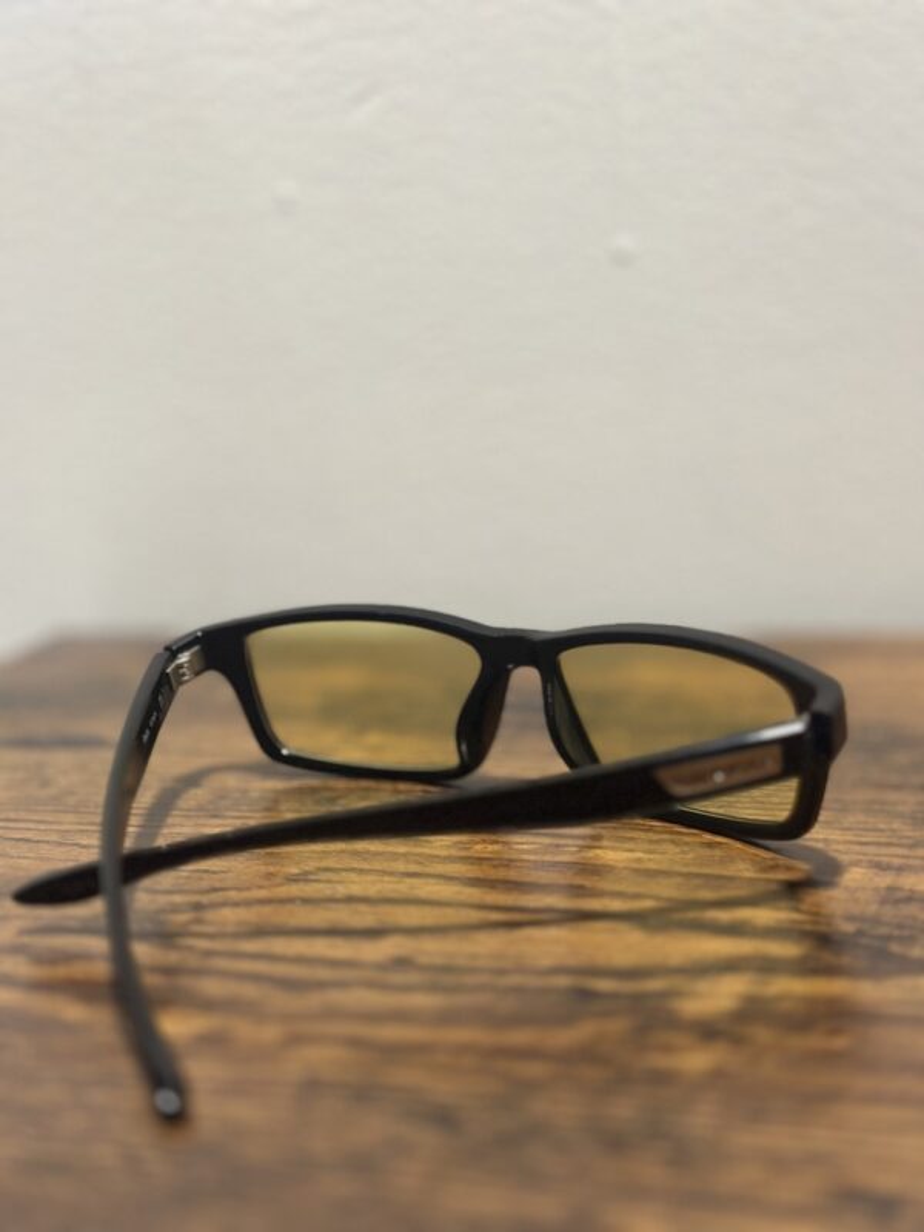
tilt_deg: -14.6
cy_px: 616
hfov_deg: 30.3
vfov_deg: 39.7
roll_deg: +2.9
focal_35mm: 48
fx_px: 1708
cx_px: 462
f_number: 1.78
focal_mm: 6.86
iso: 500
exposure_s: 1/40
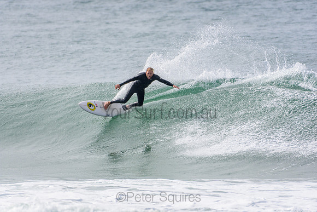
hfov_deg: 2.7
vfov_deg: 1.8
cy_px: 106
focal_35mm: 750
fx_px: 6605
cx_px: 158
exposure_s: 1/2000
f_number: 5.6
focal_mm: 500
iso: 250
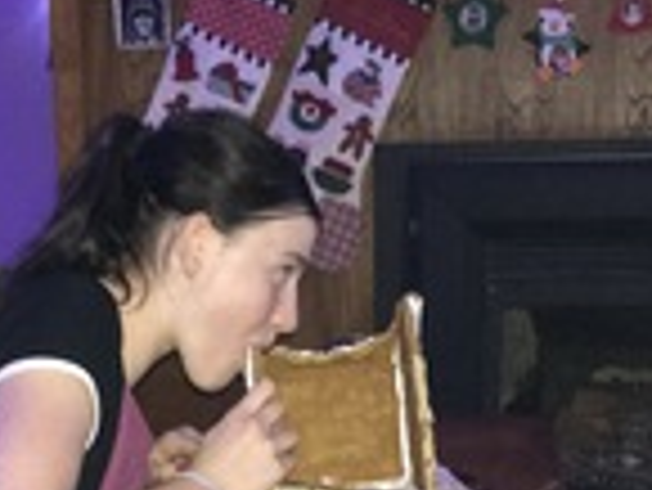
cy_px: 481
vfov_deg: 18.0
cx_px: 265
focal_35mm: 80
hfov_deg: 24.4
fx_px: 1508
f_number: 2.2
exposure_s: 1/16
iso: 500
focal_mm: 4.15
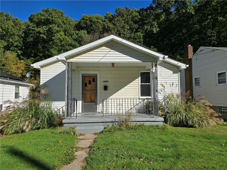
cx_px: 114
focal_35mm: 23
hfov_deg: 73.9
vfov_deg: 58.9
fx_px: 151
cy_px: 85
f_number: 1.7
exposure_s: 1/852
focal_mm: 6.3
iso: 12
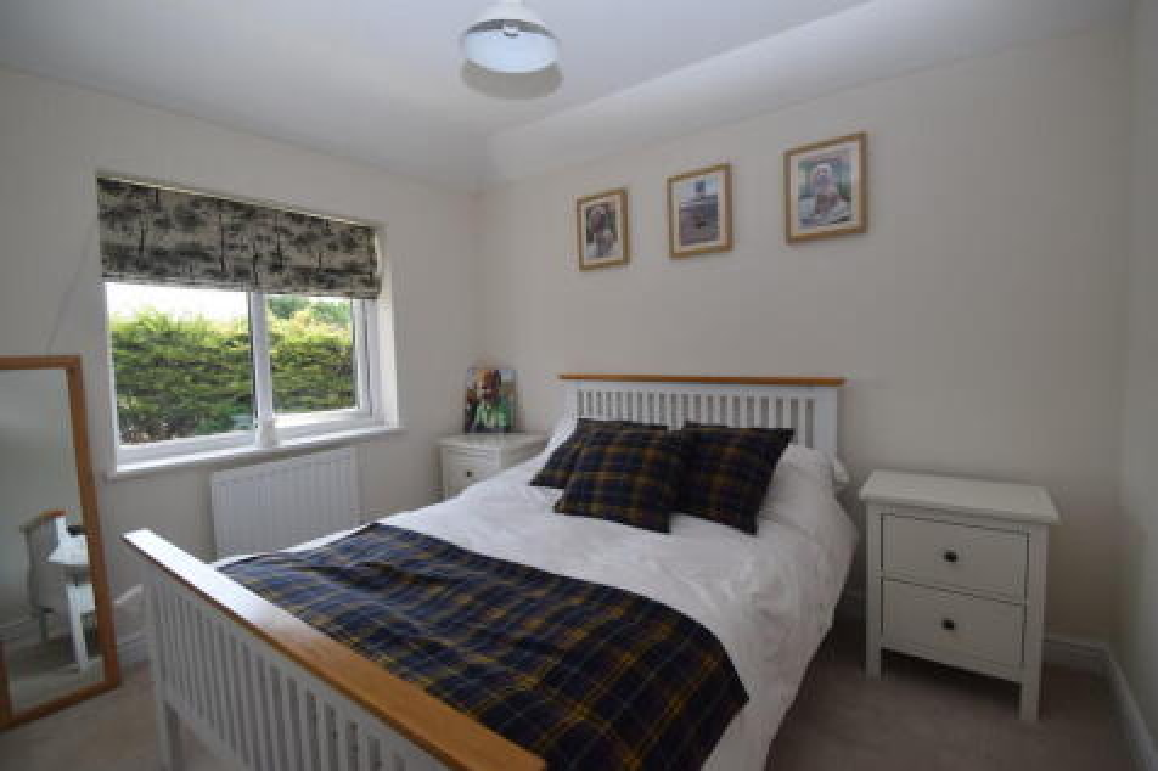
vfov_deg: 77.3
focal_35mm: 15
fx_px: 482
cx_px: 579
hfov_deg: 100.4
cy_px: 386
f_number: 7.1
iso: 400
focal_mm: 10
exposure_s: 1/200
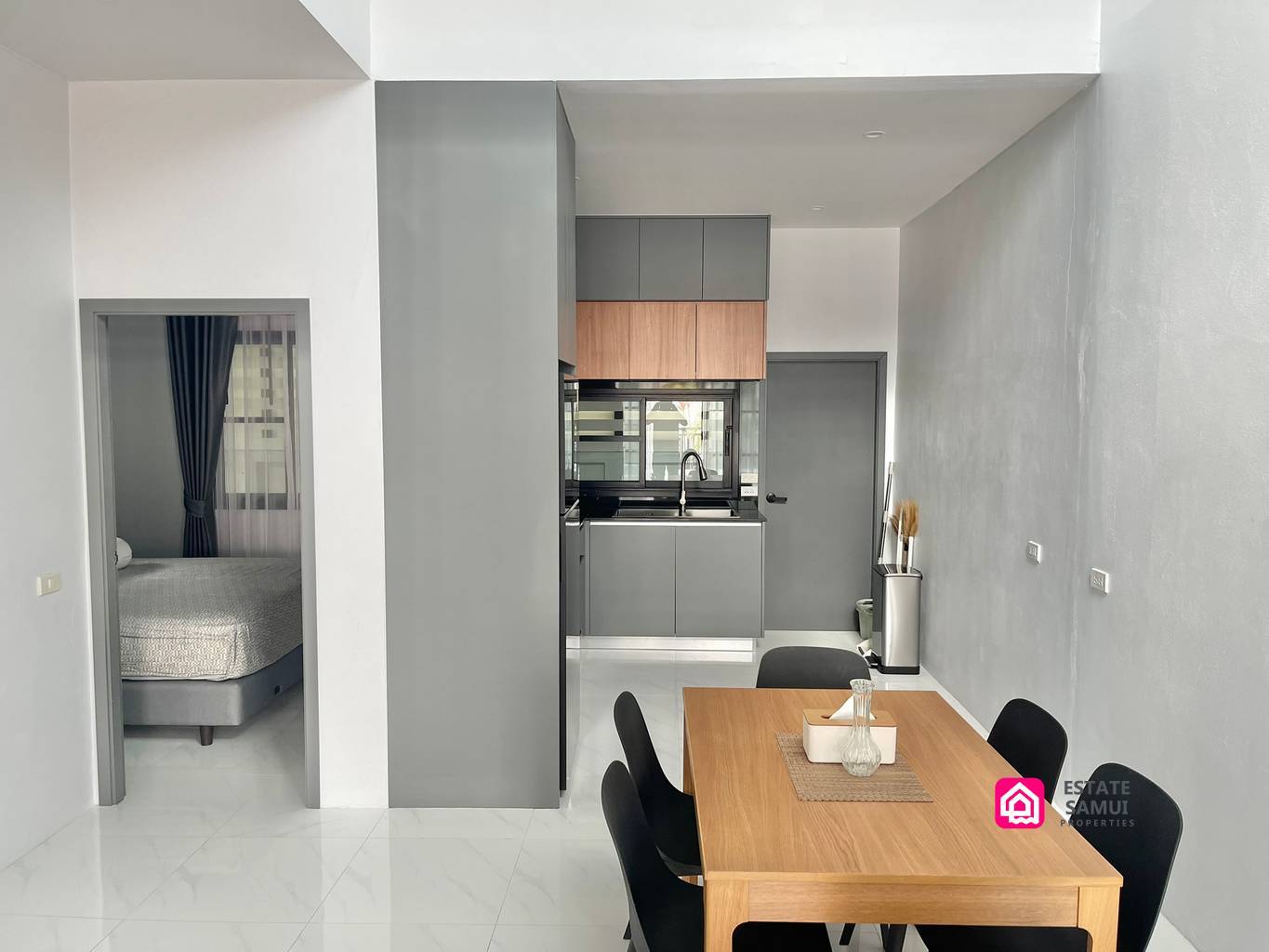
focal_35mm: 25
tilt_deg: -4.7
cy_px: 476
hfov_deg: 69.4
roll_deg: -0.7
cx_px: 634
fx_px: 917
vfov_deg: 54.9
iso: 100
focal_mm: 5.1
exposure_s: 1/121
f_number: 1.6
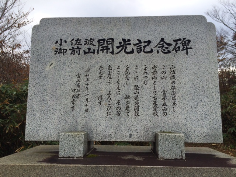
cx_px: 118
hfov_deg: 61.7
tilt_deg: +7.6
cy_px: 88
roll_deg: +0.1
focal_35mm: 29
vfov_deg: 48.2
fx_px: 198
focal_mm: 4.15
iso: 32
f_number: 2.2
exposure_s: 1/873
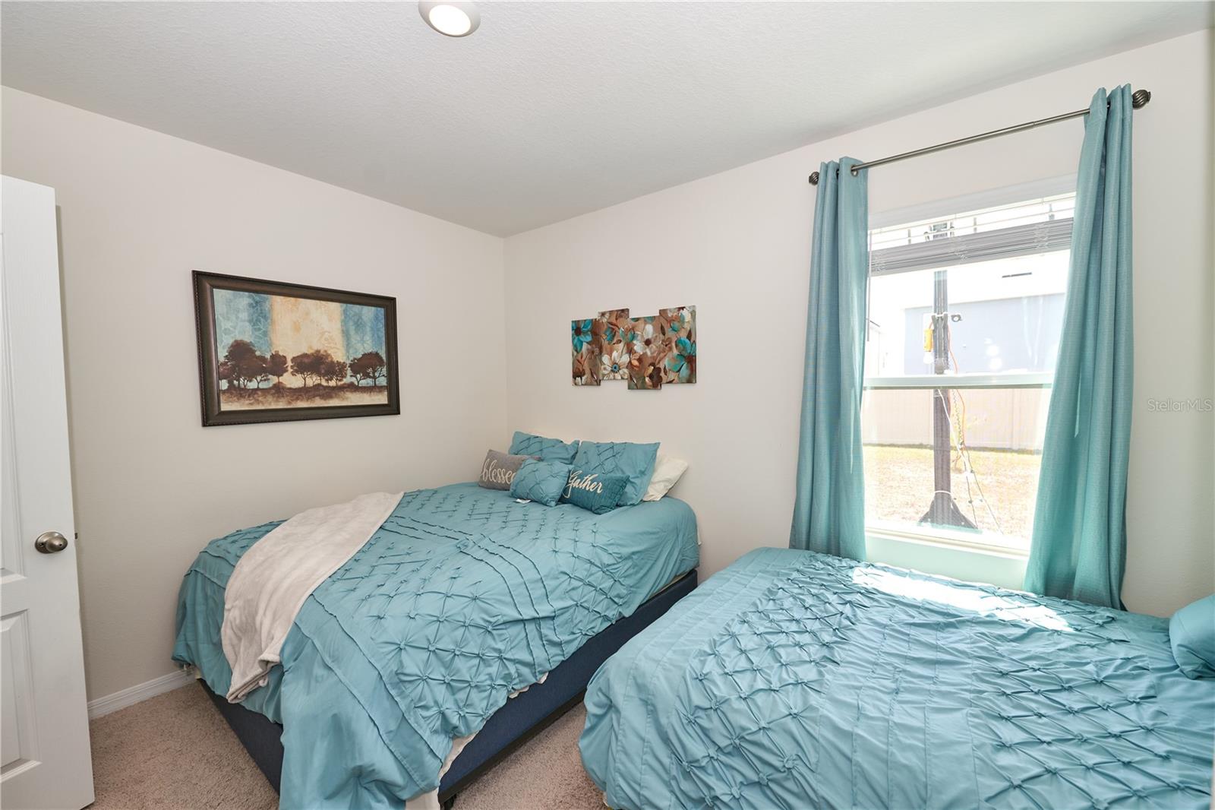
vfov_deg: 81.2
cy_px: 405
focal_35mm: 14
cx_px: 608
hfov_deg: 104.3
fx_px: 472
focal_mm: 14
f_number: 4.5
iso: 400
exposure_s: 1/200
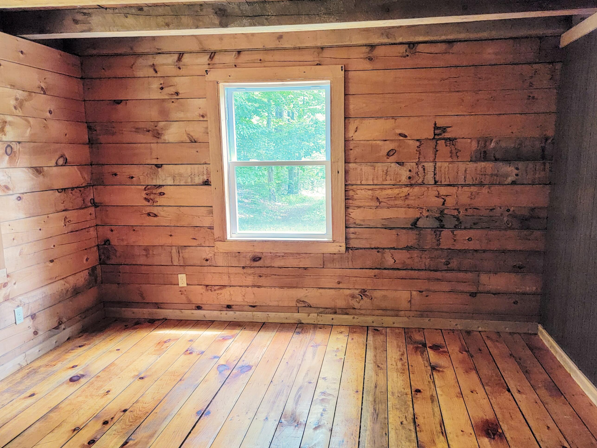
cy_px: 227
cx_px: 318
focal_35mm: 28
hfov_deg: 63.4
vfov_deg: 49.8
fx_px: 483
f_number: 1.8
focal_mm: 6.7
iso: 200
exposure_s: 1/60
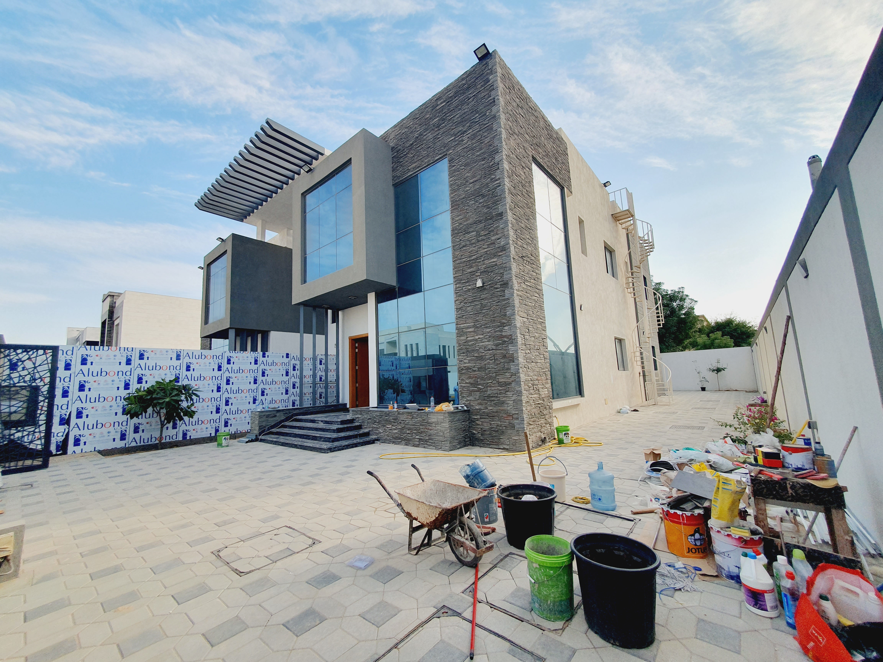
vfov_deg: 89.9
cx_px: 442
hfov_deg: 106.2
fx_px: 332
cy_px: 331
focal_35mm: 13
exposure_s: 1/728
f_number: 2.2
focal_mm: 1.8
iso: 50
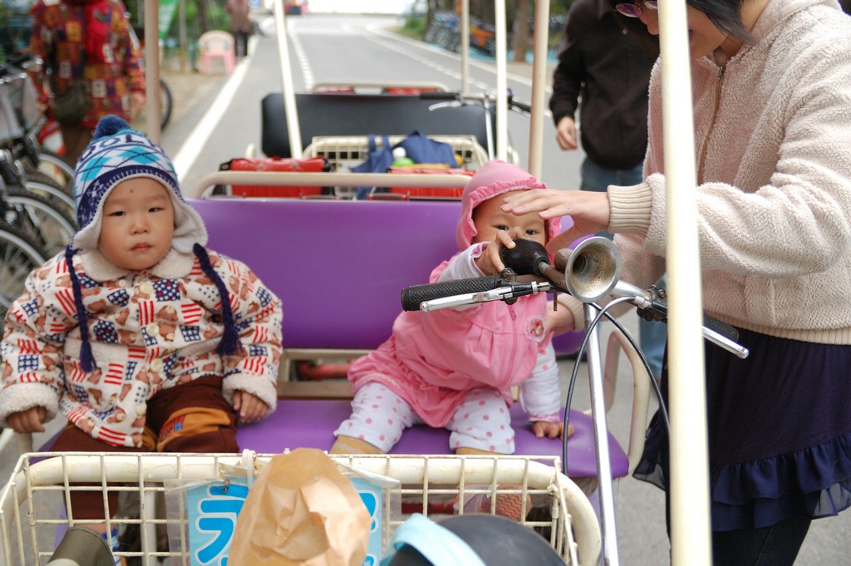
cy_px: 283
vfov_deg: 33.0
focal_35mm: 40
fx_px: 957
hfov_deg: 48.0
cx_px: 426
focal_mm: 27
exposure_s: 1/800
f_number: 2.8
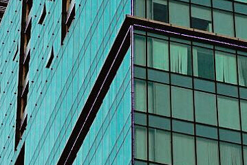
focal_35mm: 245
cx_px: 149
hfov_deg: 8.4
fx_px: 1682
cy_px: -20
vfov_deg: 5.6
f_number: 3.2
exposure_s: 1/320
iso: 100
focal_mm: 55
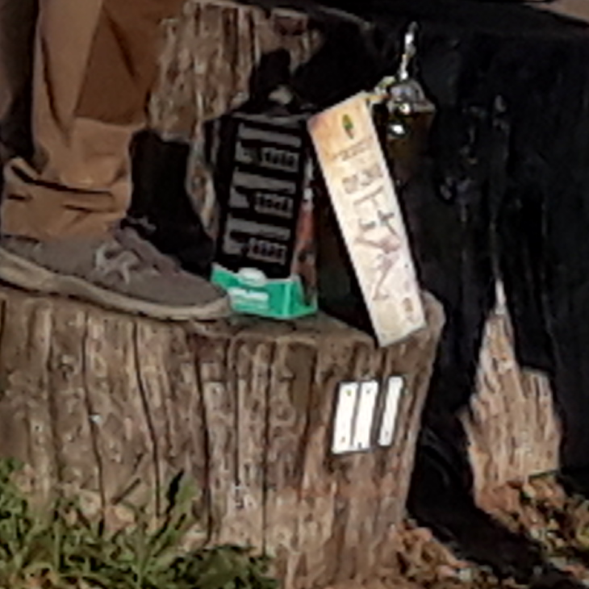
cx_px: 258
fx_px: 2599
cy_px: -647
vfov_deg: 11.5
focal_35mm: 135
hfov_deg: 12.9
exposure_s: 1/1812
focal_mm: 3.71
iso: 40
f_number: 1.7
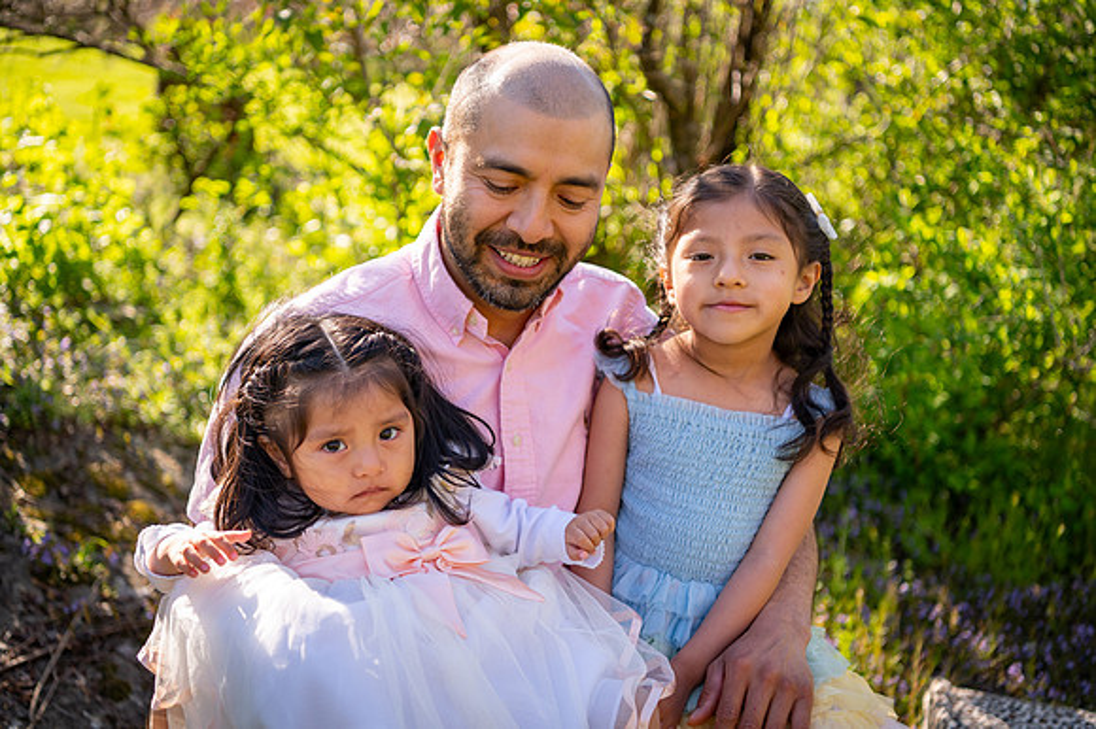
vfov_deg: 28.0
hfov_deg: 41.1
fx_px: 1460
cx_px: 548
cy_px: 364
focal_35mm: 48
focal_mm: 48
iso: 200
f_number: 2.8
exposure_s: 1/640
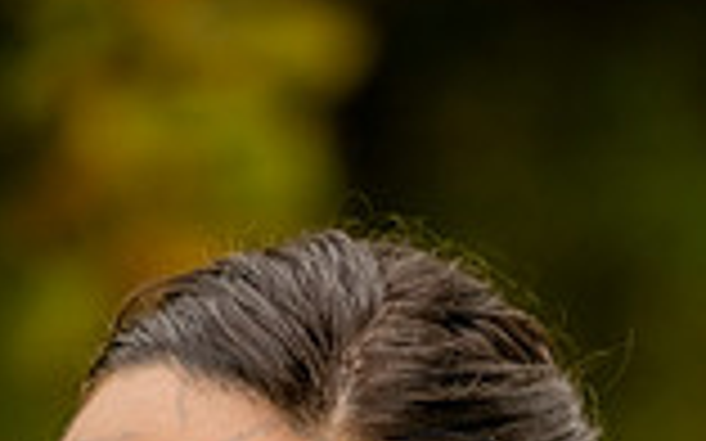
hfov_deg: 5.0
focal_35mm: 423
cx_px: 292
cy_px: 945
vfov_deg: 3.1
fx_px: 8136
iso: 2000
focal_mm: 145
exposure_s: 1/1600
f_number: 4.5
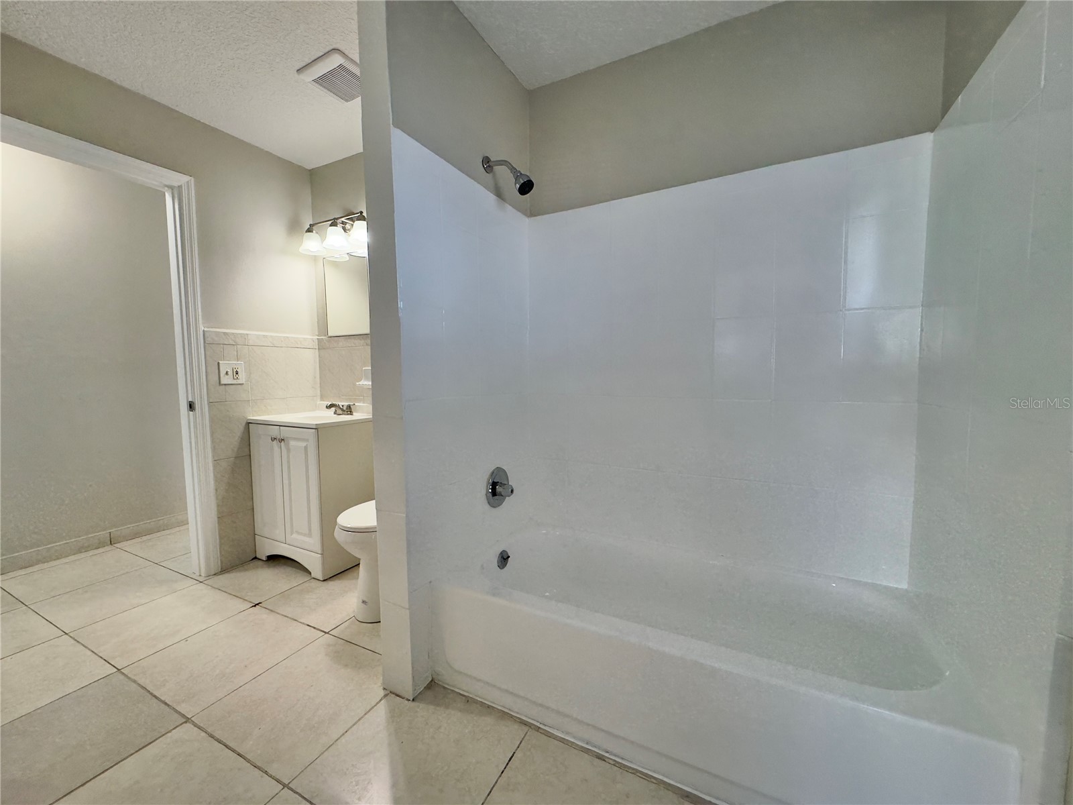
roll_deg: +0.4
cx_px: 536
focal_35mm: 14
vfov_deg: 85.7
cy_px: 402
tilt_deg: -4.5
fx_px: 434
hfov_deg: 102.1
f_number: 2.2
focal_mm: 2.22
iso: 160
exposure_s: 1/120
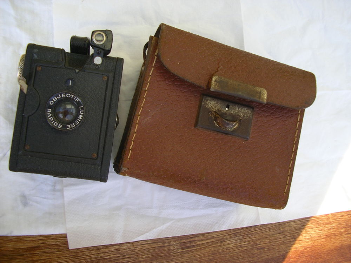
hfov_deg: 49.0
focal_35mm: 38
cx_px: 176
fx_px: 385
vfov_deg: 37.7
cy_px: 132
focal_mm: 5.8
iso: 50
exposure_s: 1/60
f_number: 2.9
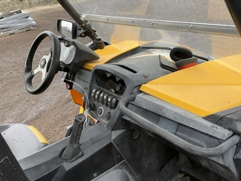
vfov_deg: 40.8
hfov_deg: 52.5
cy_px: 92
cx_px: 135
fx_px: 244
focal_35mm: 35
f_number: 1.8
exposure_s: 1/340
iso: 25
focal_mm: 3
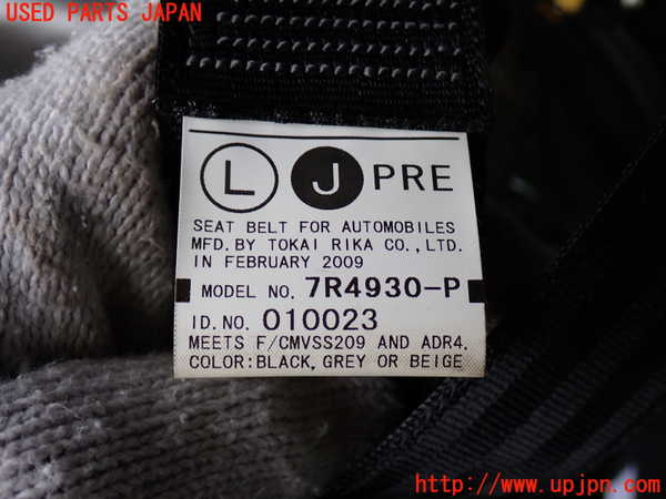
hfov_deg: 42.9
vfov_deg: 32.9
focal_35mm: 44
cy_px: 250
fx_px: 847
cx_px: 333
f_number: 2.9
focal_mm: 7.84
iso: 200
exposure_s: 1/50
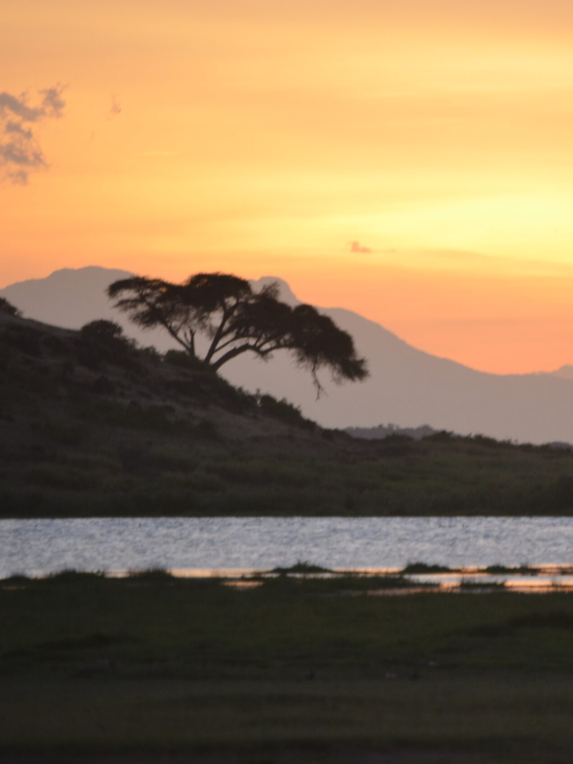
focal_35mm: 436
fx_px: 9620
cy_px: 382
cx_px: 480
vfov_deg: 4.5
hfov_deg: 3.4
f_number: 5.6
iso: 400
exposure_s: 1/125
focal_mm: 200
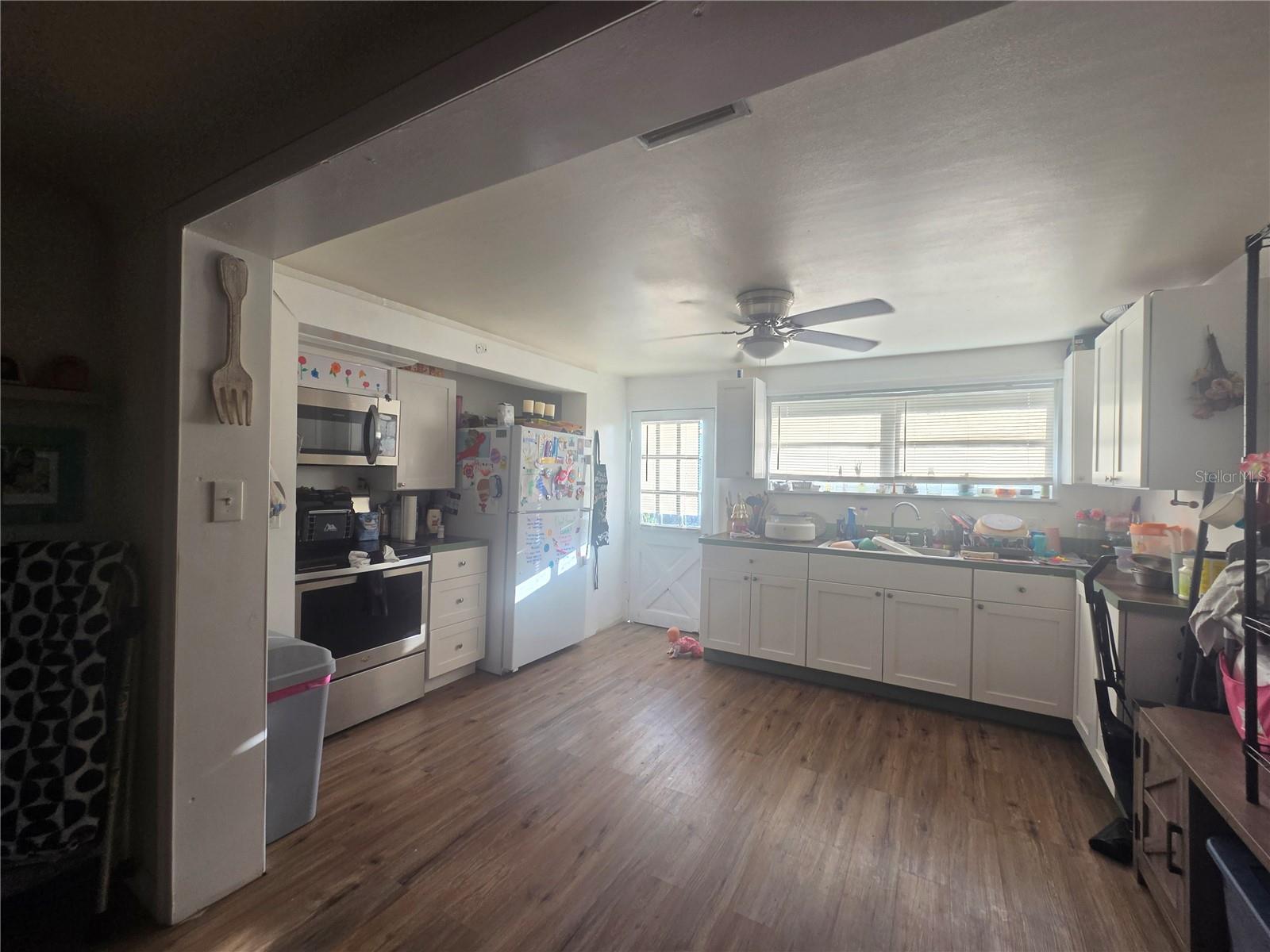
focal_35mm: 13
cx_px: 635
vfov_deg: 89.9
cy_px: 476
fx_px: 477
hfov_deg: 106.2
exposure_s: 1/120
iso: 64
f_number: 2.2
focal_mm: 2.2
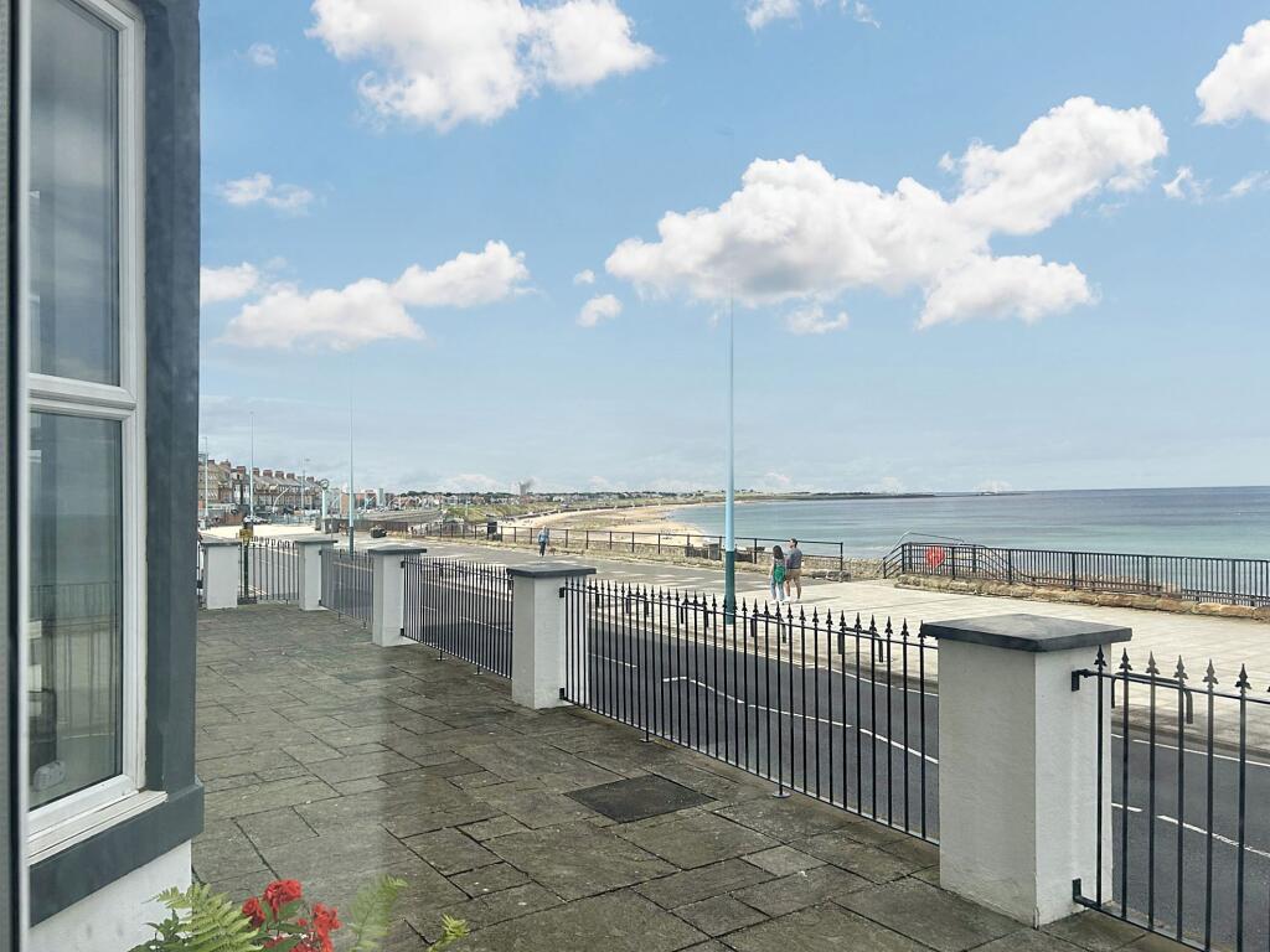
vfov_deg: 53.1
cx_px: 635
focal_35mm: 26
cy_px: 476
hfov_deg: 67.3
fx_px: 954
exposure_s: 1/4630
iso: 50
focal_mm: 5.7
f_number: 1.5
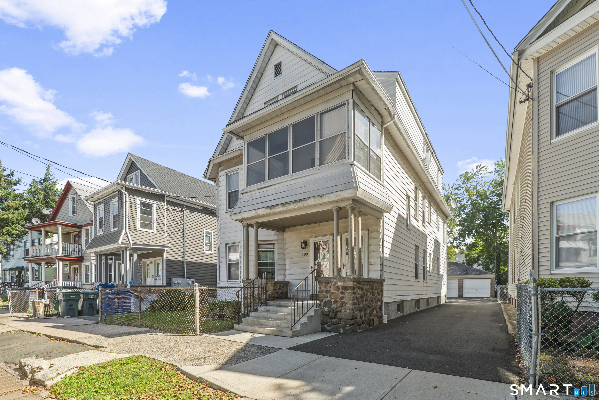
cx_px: 300
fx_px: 275
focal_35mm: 16
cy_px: 200
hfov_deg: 95.0
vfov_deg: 72.1
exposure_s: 1
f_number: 5
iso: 125
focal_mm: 11
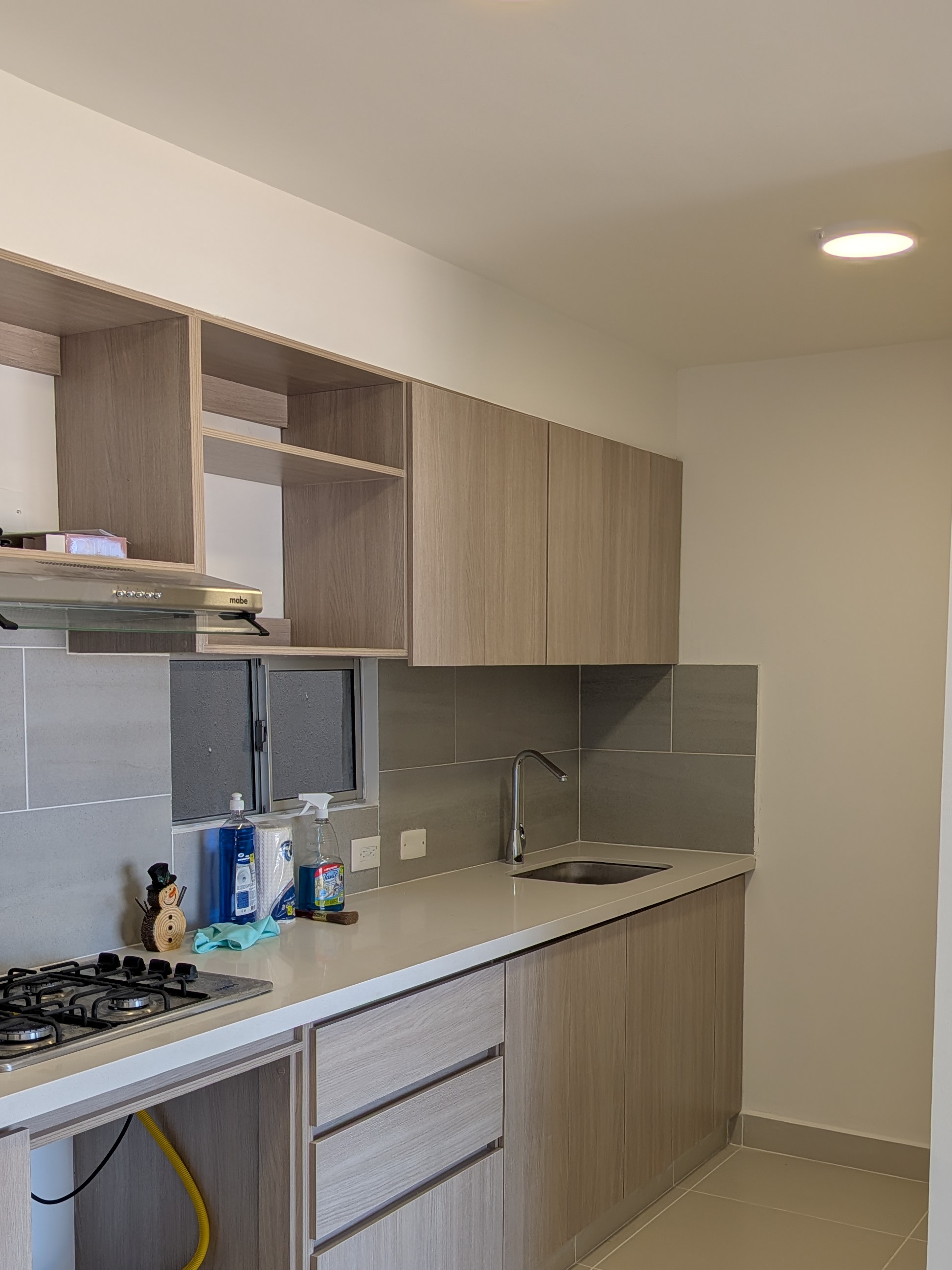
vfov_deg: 49.5
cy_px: 814
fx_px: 1357
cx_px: 481
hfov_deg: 38.7
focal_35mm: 37
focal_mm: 4.53
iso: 29
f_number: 1.7
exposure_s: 1/803
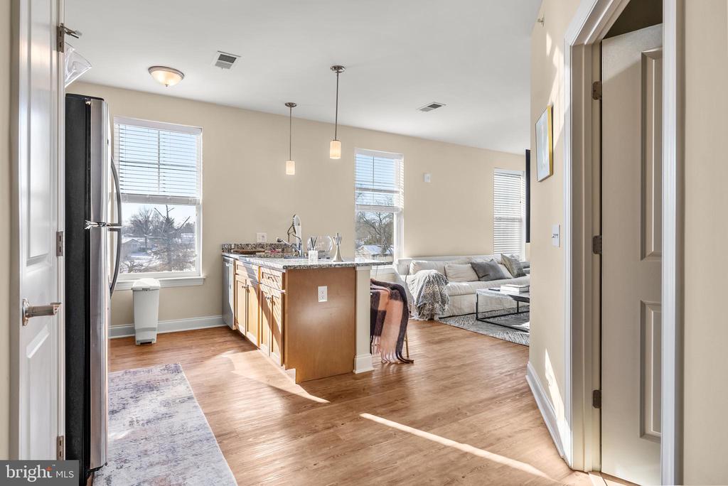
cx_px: 364
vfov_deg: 64.6
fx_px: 384
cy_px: 243
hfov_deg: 86.9
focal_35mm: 19
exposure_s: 1/50
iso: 640
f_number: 7.1
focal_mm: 19
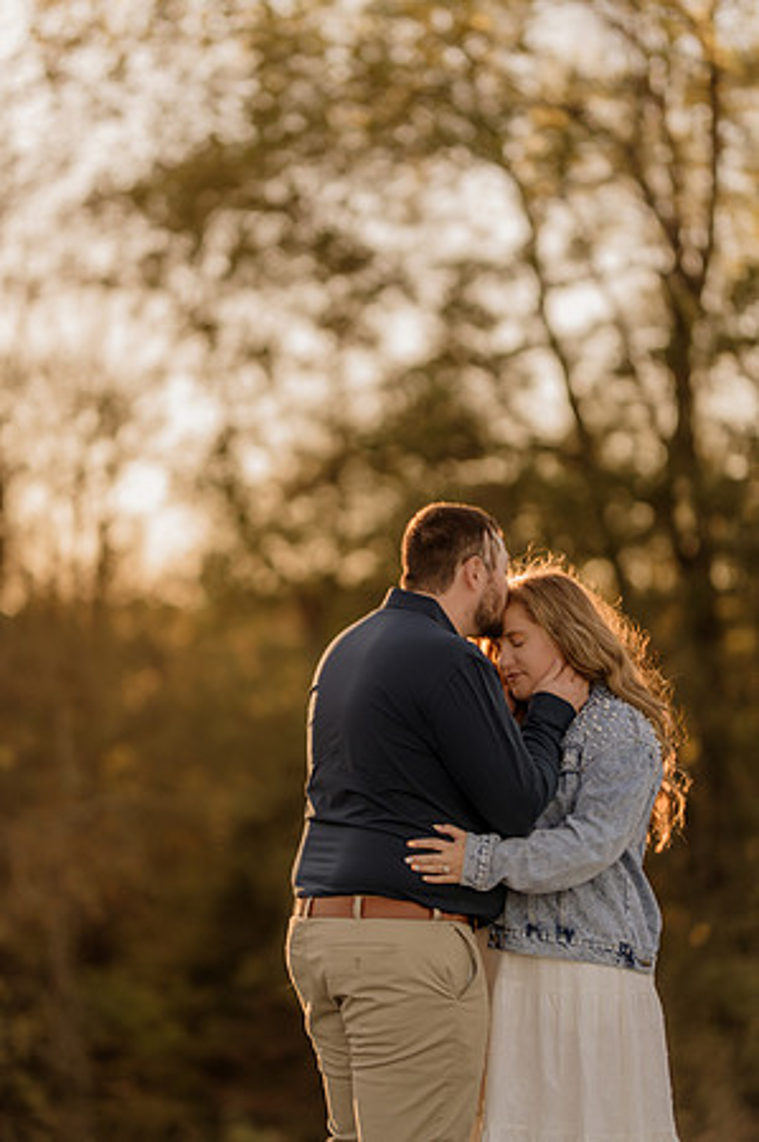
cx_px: 380
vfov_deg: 23.9
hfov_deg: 16.0
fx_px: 2694
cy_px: 571
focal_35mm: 85
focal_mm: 85
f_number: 1.4
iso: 50
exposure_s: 1/1000
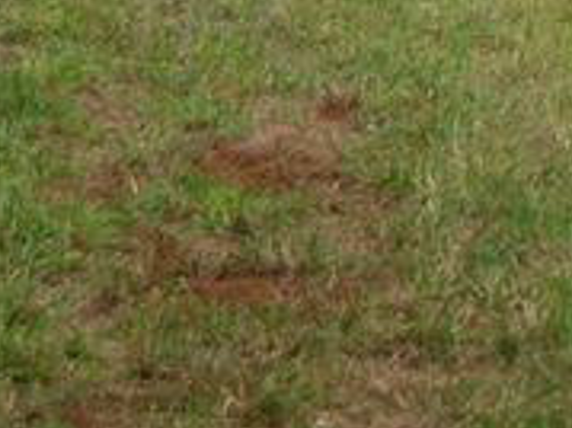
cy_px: -335
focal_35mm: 236
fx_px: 3897
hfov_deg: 8.3
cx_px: 700
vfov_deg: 6.2
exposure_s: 1/320
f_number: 5.4
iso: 100
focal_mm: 11.9
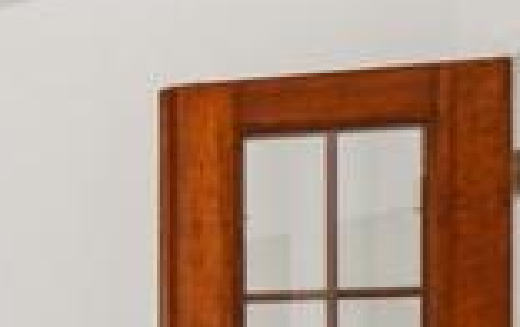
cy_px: 464
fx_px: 1419
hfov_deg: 16.1
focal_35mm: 100
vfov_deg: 12.6
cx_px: -520
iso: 200
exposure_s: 1/30
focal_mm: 10
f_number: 8
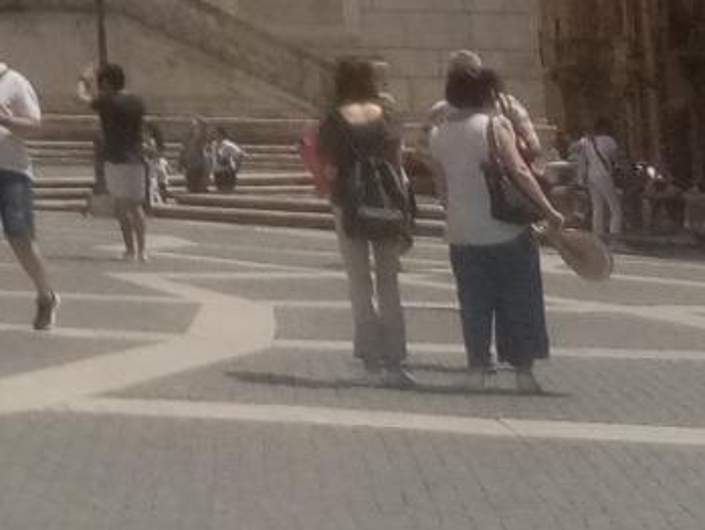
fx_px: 2913
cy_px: -518
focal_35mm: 143
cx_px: -844
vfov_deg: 9.7
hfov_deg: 11.8
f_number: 1.8
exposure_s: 1/2151
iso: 107
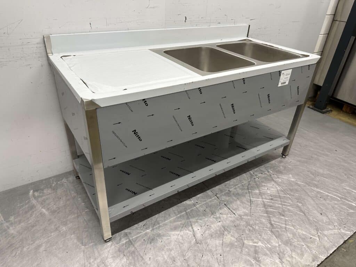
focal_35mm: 24
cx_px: 178
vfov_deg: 56.8
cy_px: 134
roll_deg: -3.9
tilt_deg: -31.8
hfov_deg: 71.6
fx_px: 247
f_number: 1.78
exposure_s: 1/50
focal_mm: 6.86
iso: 160
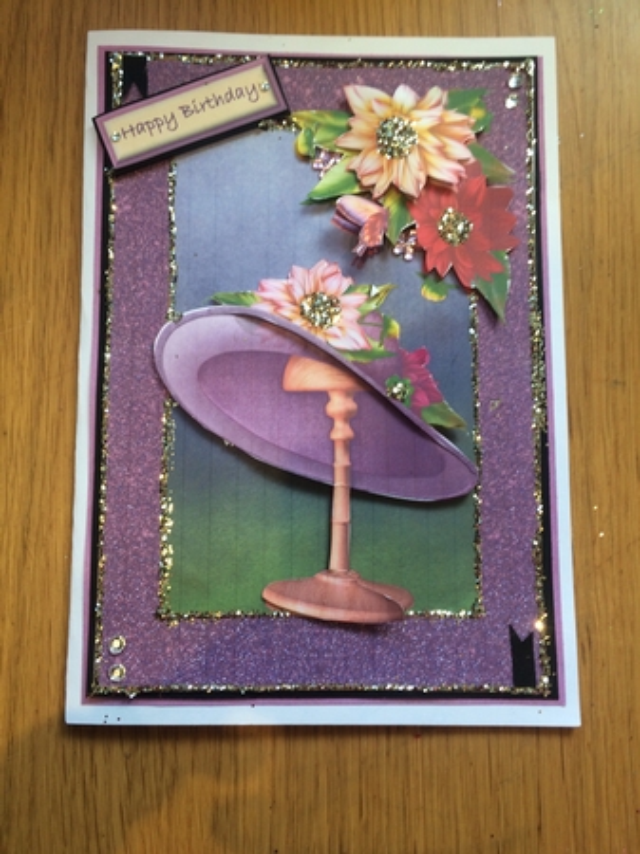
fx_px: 716
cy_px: 427
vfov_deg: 61.7
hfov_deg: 48.2
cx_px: 320
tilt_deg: -84.4
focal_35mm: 29
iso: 40
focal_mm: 4.15
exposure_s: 1/50
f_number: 2.2
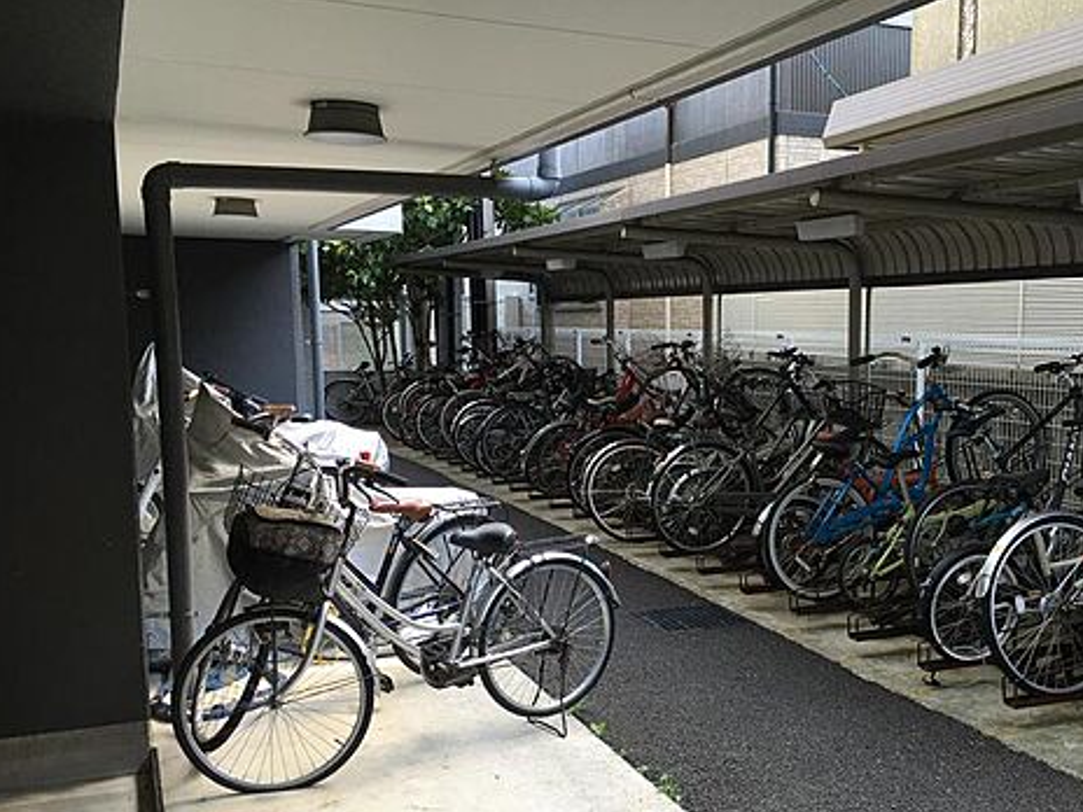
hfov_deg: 46.1
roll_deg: -0.7
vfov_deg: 35.7
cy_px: 516
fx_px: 1251
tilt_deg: -7.8
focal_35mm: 40
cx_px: 719
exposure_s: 1/120
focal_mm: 4.15
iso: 40
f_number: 2.2
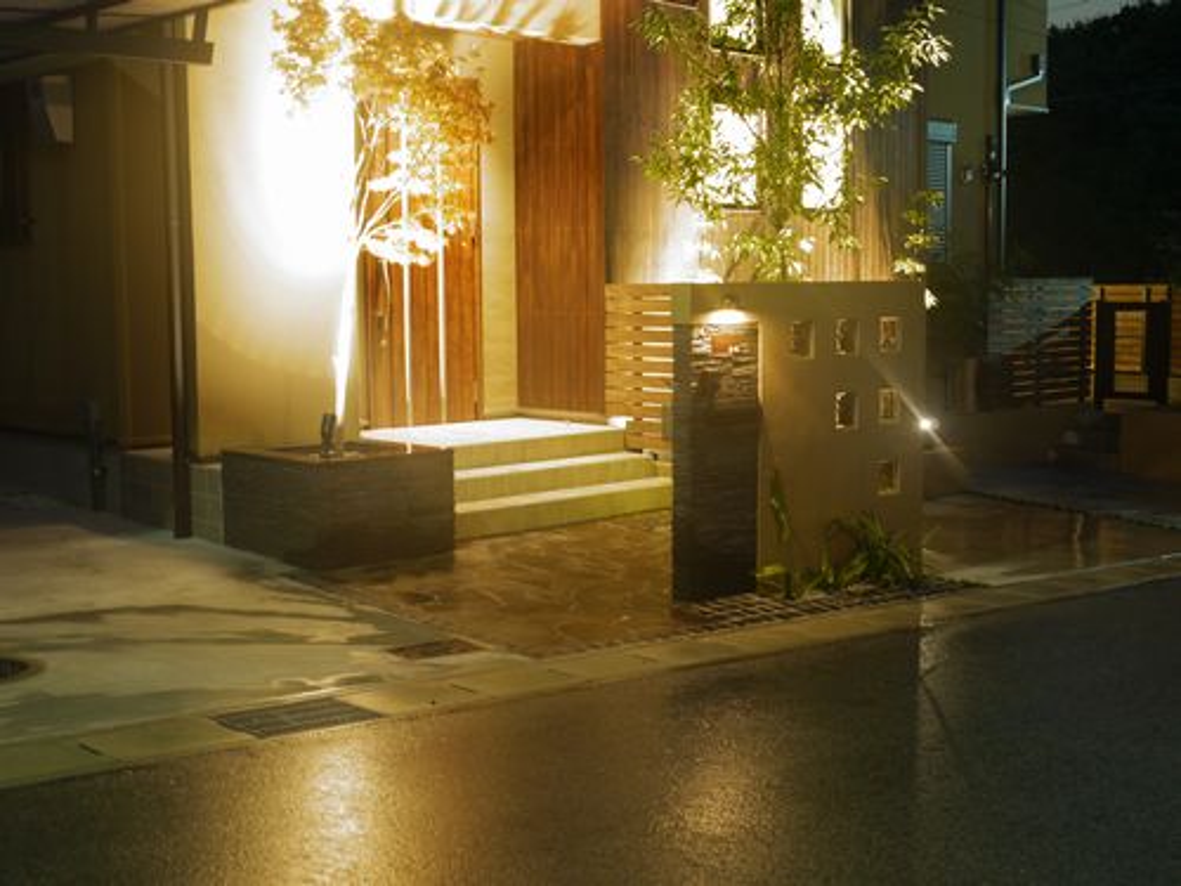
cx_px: 590
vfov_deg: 31.5
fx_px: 1569
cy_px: 443
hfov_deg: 41.2
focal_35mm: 46
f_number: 5.6
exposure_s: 20
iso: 100
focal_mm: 23
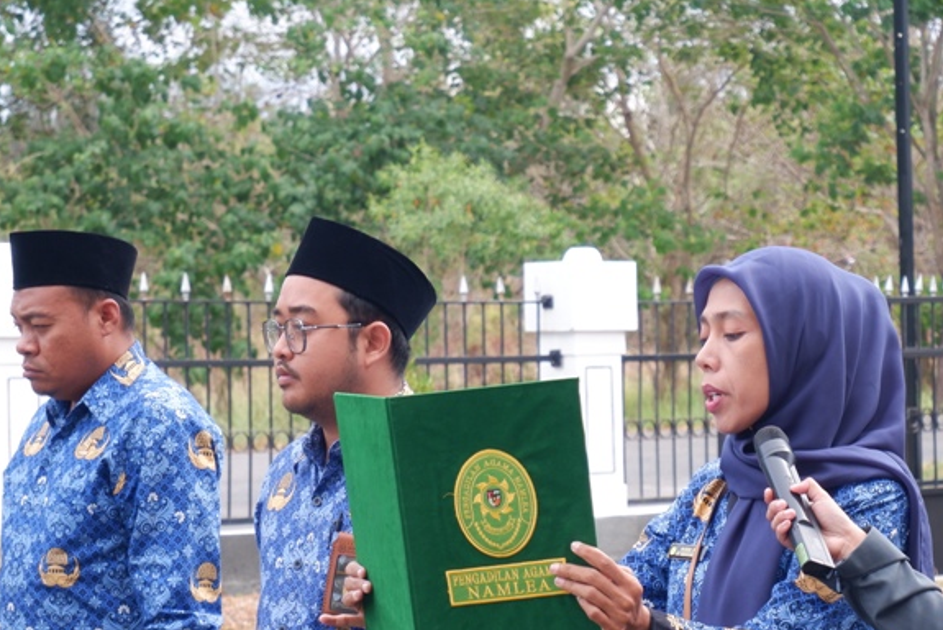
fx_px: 3171
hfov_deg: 16.9
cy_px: 393
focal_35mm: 121
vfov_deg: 11.3
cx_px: 661
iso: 200
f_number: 5.6
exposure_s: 1/80
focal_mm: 45
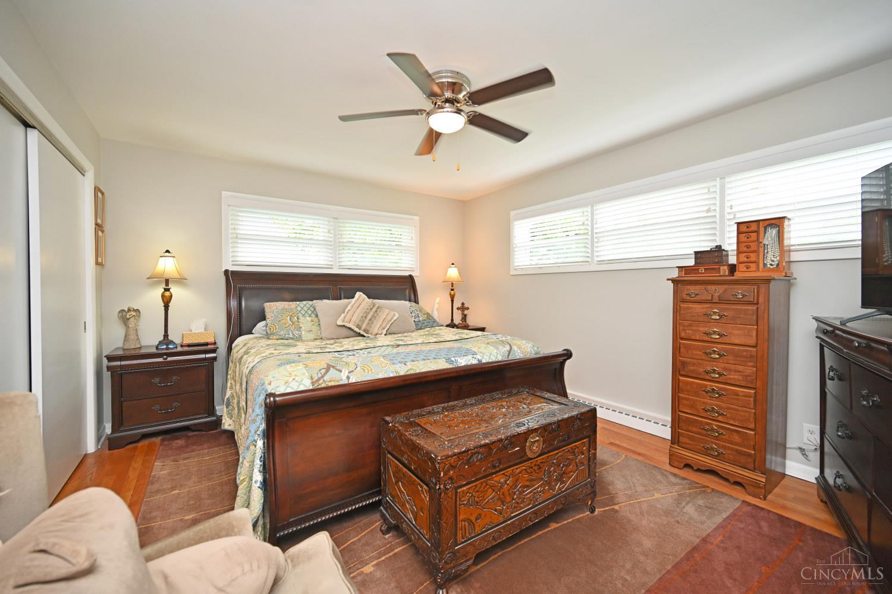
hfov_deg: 104.3
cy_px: 297
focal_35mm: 14
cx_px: 446
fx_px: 347
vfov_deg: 81.2
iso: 320
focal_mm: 14
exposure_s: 1/60
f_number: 4
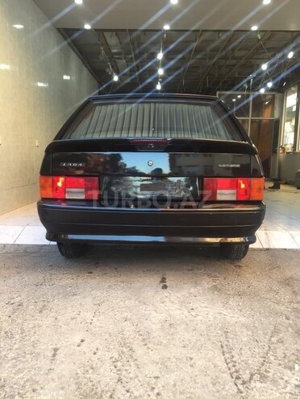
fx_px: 335
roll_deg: -1.7
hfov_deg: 48.2
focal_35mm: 29
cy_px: 200
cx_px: 150
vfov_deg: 61.7
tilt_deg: -6.6
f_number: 2.2
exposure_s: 1/33
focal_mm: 4.15
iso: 32
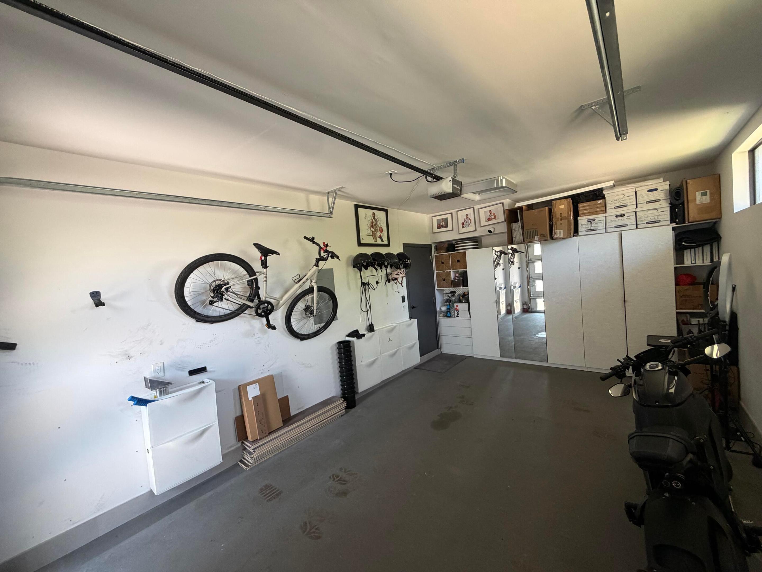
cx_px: 381
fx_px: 308
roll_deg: +5.1
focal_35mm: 14
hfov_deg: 102.1
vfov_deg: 85.7
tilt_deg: -1.8
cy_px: 286
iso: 320
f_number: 2.2
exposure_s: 1/121
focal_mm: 2.22
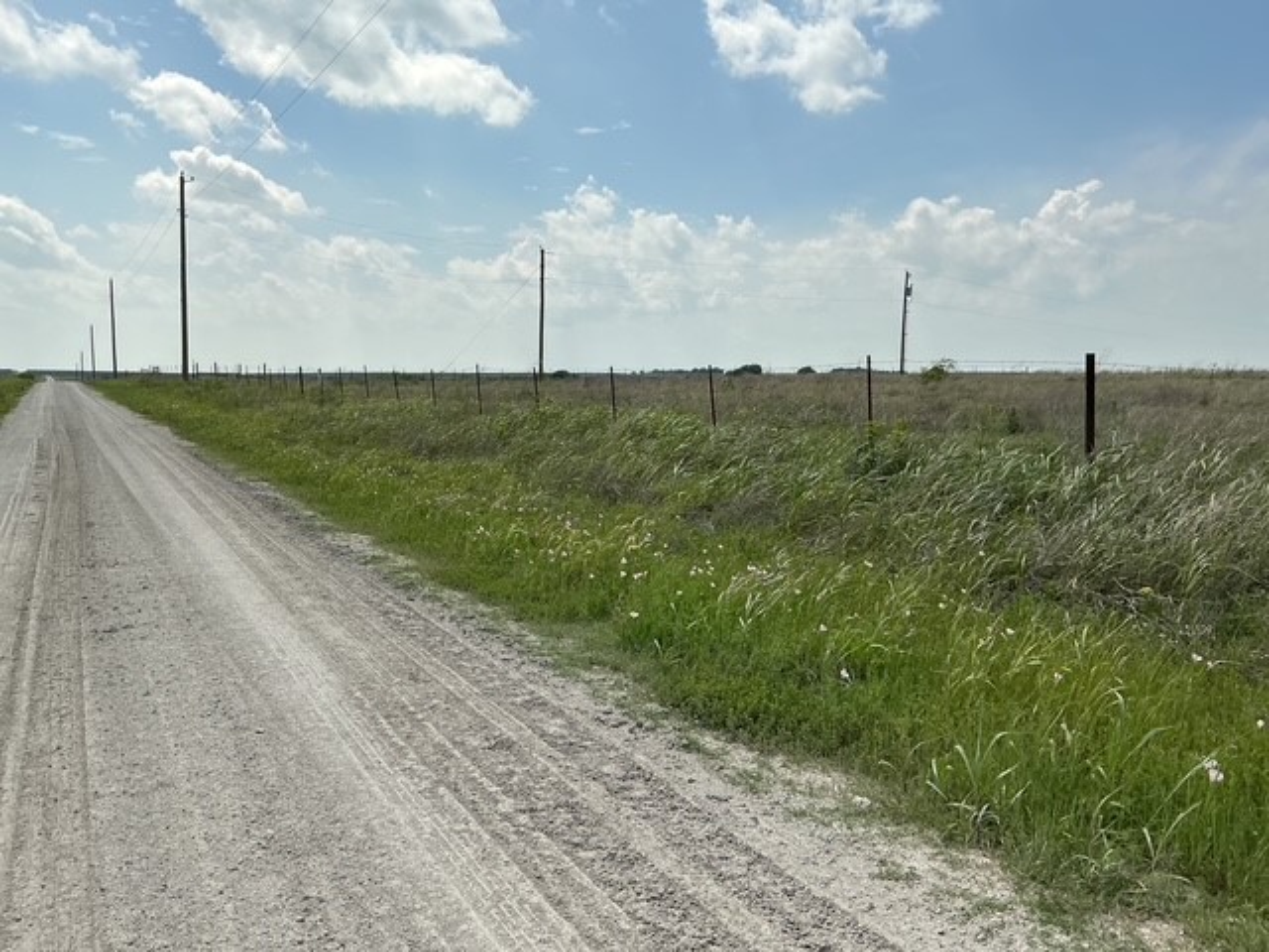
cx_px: 634
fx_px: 1063
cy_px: 476
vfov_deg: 48.2
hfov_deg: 61.7
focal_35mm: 29
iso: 25
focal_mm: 3
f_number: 1.8
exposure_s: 1/3534
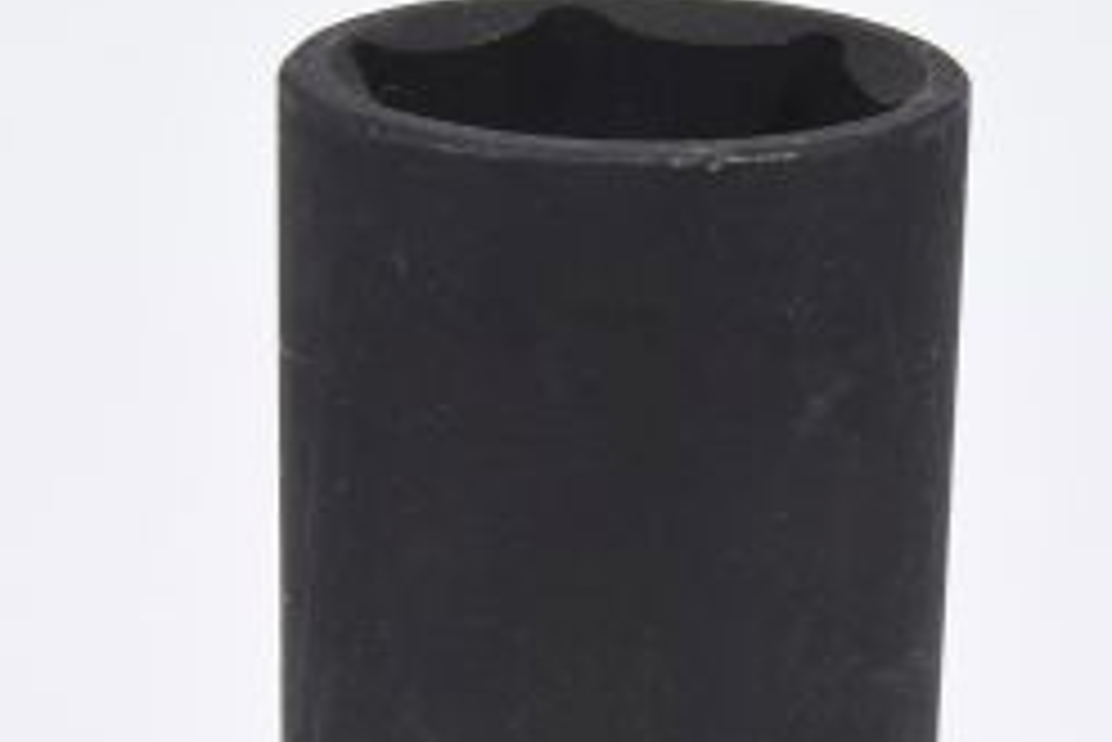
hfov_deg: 12.4
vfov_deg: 8.2
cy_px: 724
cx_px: 615
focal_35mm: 166
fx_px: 5130
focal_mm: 50
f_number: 16
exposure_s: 1/125
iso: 250
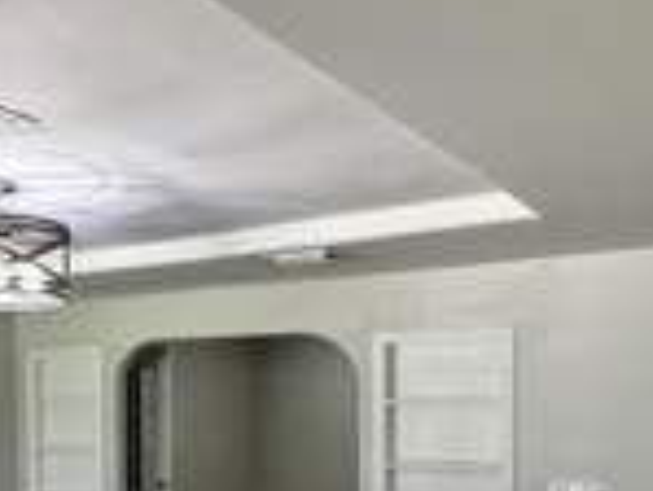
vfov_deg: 31.1
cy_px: 414
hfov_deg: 40.3
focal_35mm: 45
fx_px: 850
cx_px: 127
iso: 160
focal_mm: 2.22
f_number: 2.2
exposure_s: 1/120
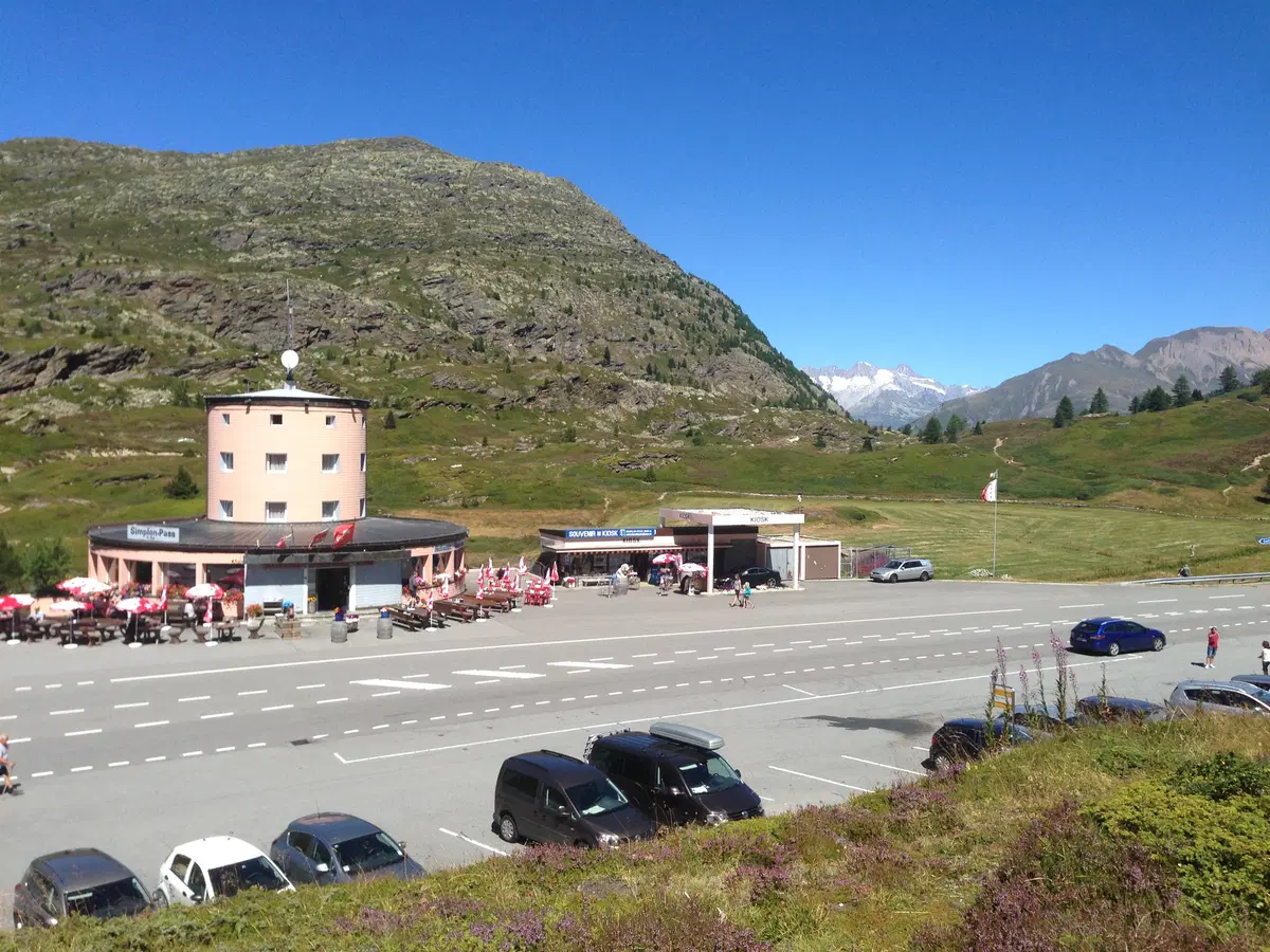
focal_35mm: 33
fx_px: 1211
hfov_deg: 55.4
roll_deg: -0.7
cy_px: 476
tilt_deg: +0.4
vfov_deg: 42.9
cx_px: 635
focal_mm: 4.12
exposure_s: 1/1595
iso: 50
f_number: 2.4
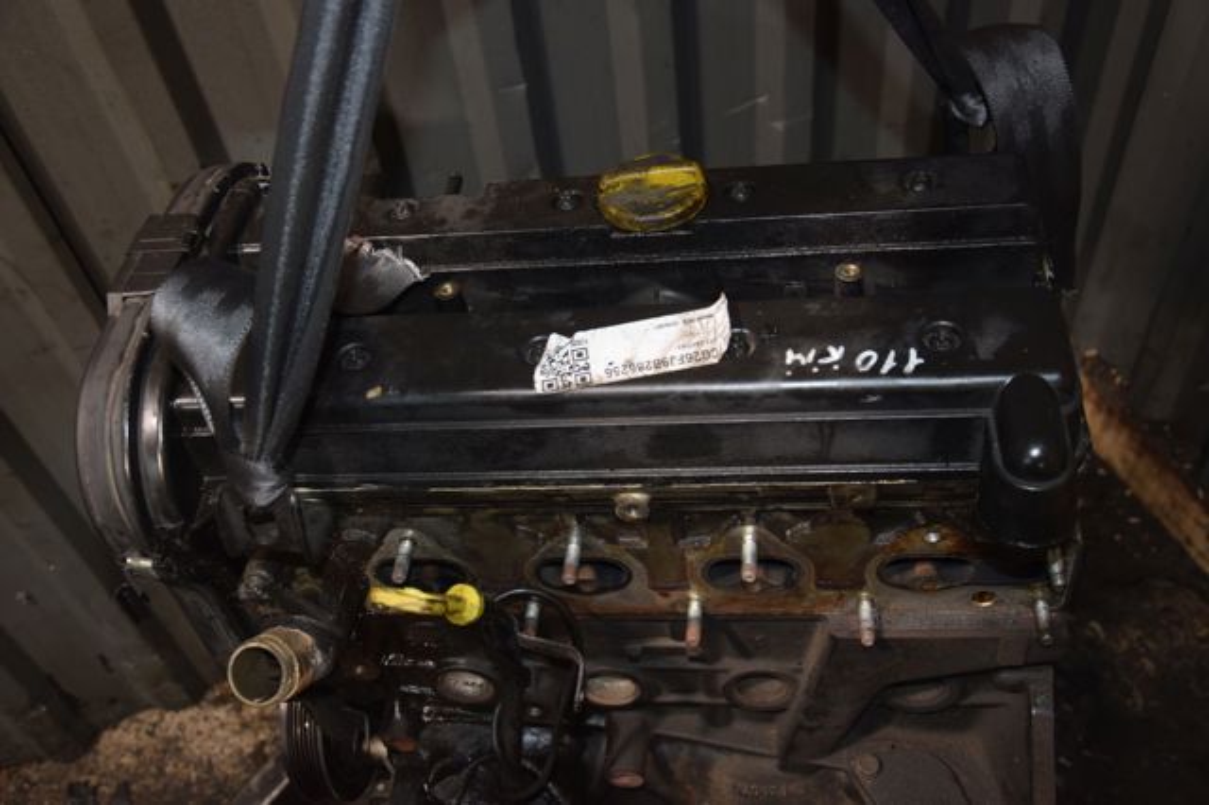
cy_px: 402
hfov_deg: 51.3
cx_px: 604
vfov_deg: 35.5
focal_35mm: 38
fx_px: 1259
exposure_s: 1/60
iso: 800
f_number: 5
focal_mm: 25
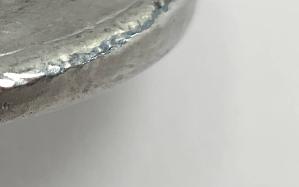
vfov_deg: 10.9
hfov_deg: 14.5
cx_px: -290
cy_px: 16
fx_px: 978
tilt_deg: -63.1
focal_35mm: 120
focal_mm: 4.25
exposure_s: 1/121
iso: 25
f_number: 1.8
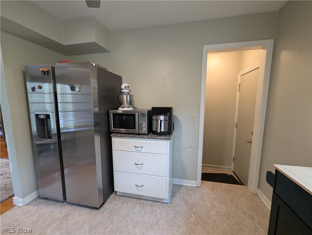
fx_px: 117
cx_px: 156
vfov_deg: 90.0
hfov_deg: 106.1
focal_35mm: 13
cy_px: 118
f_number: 2.2
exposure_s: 1/24
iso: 290
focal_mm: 1.95
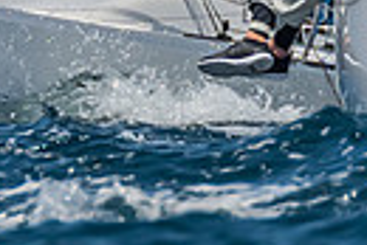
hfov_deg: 0.5
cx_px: 136
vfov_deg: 0.4
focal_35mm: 3794
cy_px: -661
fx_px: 38721
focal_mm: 400
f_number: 6.3
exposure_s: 1/2500
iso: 400
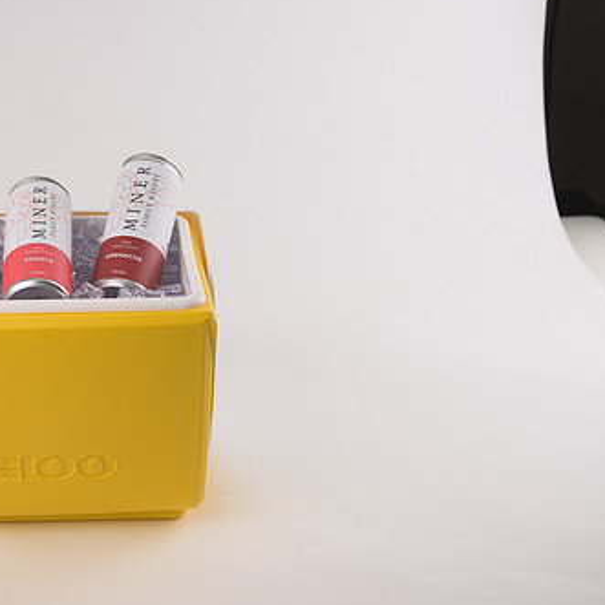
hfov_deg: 24.1
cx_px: 91
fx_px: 1384
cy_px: 282
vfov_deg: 24.7
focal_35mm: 70
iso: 100
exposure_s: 1/200
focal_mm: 47
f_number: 6.3
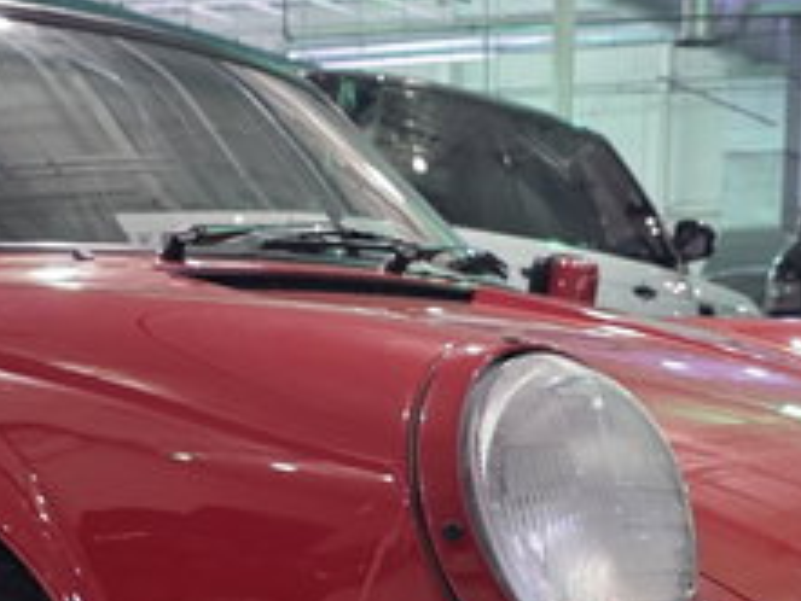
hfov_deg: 24.4
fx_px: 1852
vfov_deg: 17.9
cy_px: 626
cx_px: 442
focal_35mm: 80
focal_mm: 6.3
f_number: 1.7
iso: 500
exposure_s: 1/120
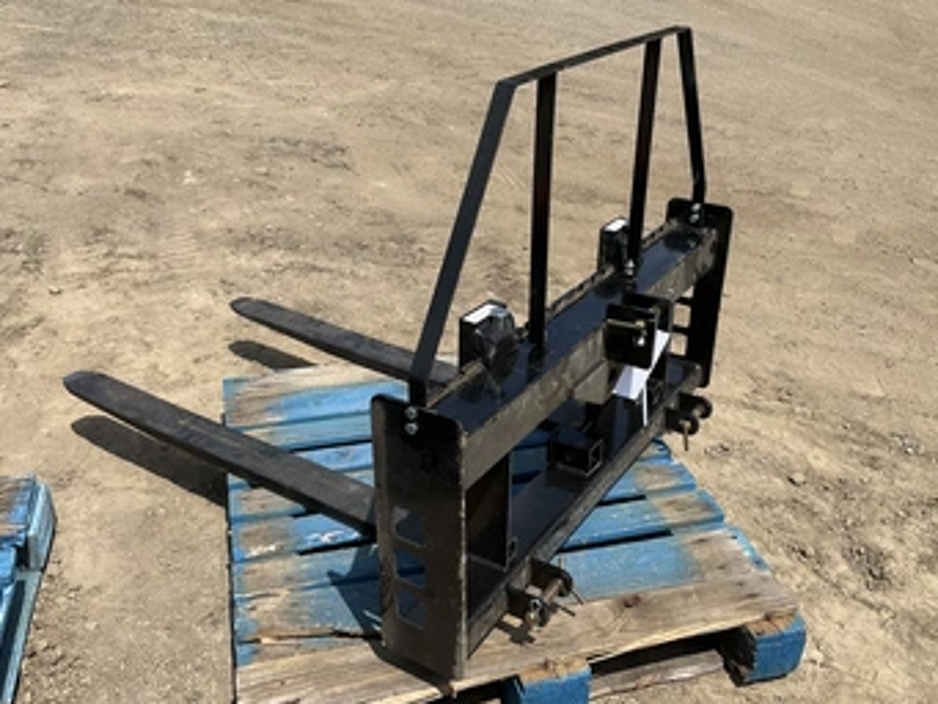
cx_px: 481
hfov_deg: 53.9
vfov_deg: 41.8
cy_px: 349
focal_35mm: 34
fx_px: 922
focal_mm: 3
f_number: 1.8
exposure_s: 1/2320
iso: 25
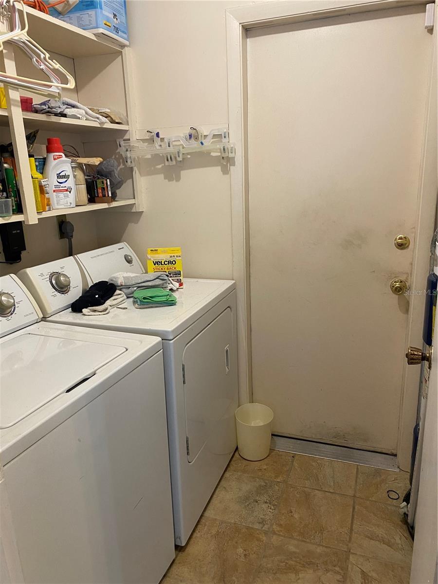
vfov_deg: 67.3
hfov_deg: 53.1
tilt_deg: -15.5
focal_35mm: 26
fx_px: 439
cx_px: 219
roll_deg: +2.3
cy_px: 292
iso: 200
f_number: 1.8
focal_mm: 4.25
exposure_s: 1/60
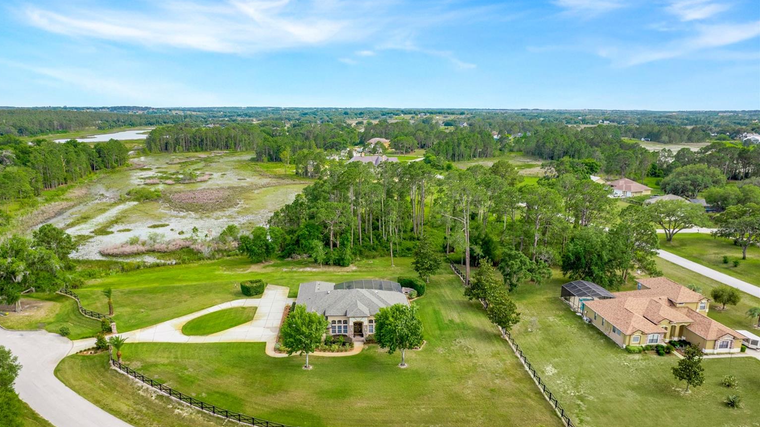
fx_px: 484
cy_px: 230
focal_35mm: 24
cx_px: 365
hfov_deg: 76.3
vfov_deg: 47.6
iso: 100
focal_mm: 8.38
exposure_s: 1/180
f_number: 2.8
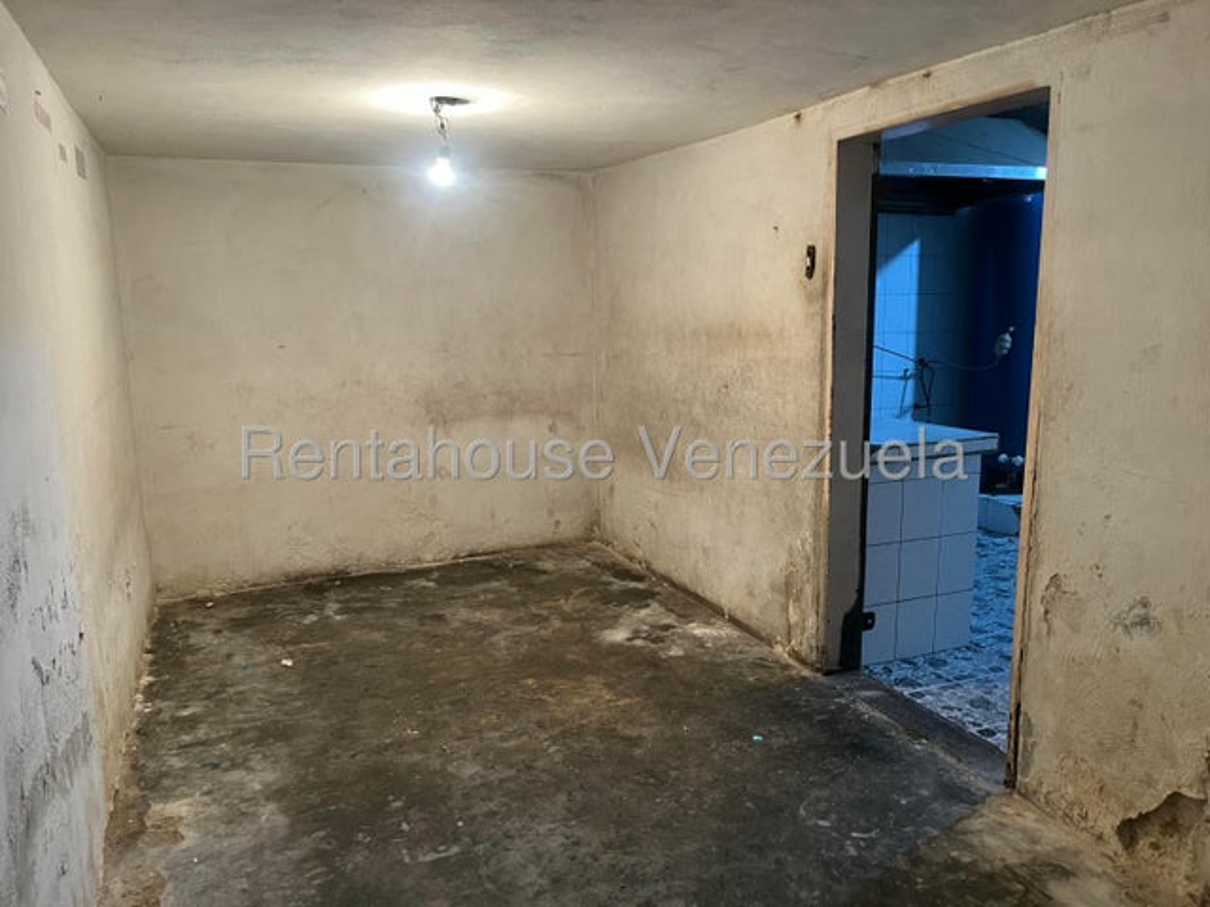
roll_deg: +1.2
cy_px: 454
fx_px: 909
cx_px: 605
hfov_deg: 67.3
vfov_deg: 53.1
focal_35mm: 26
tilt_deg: -10.2
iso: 250
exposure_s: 1/60
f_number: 1.6
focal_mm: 5.1
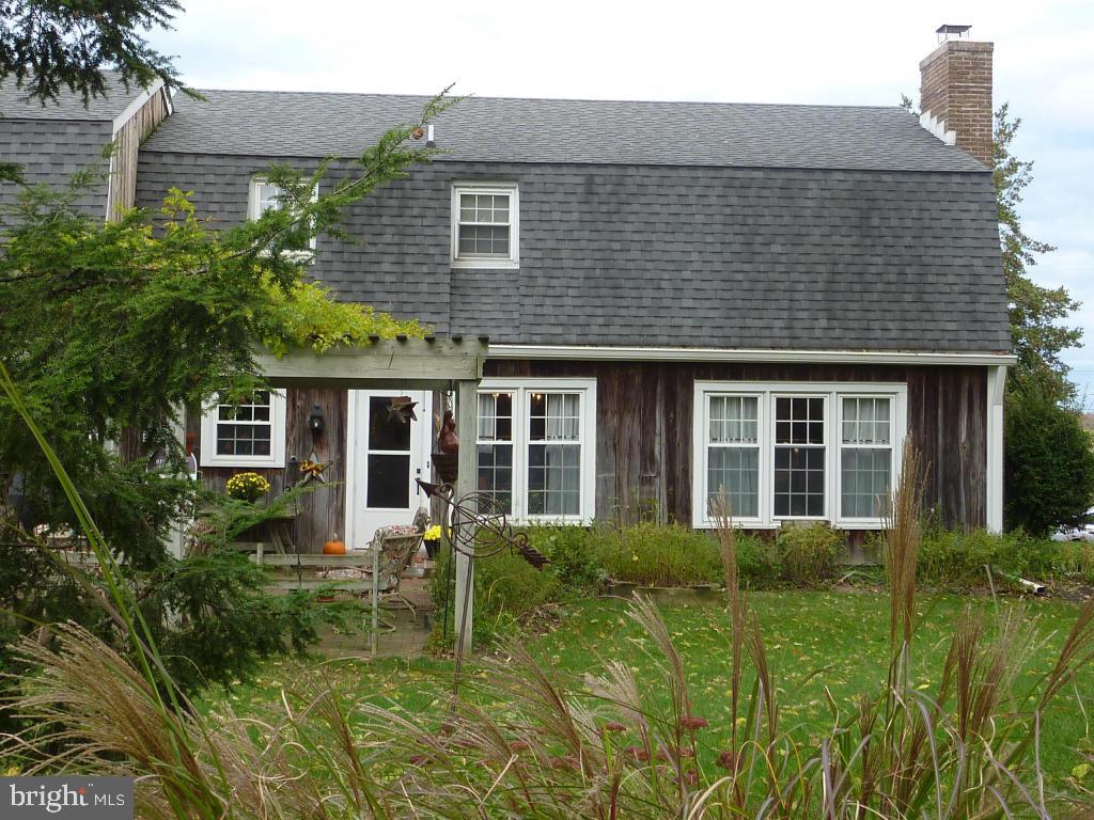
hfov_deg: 38.2
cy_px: 410
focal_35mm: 50
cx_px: 547
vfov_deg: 29.1
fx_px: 1580
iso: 80
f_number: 3.5
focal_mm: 5.7
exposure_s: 1/100
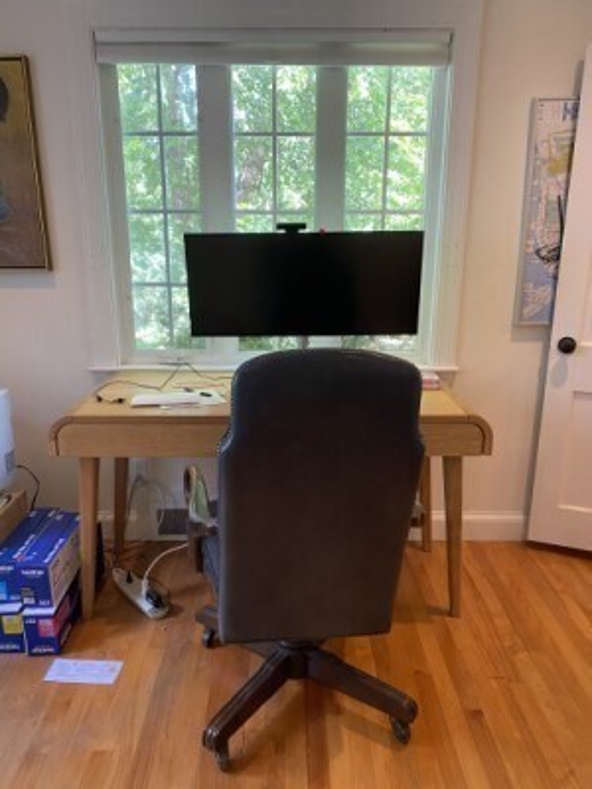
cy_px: 394
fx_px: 593
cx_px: 296
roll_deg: +0.7
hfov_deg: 53.1
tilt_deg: -15.1
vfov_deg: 67.3
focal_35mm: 26
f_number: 1.8
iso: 125
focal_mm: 4.25
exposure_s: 1/60
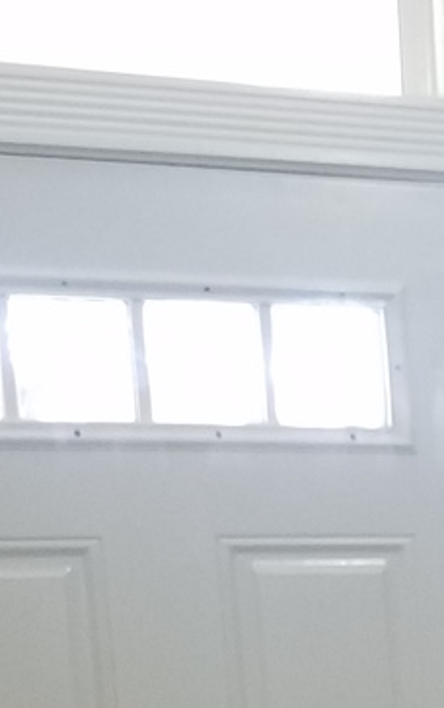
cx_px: 1137
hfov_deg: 10.1
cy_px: 850
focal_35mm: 109
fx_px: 2107
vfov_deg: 18.1
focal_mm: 4.2
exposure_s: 1/40
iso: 160
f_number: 1.7
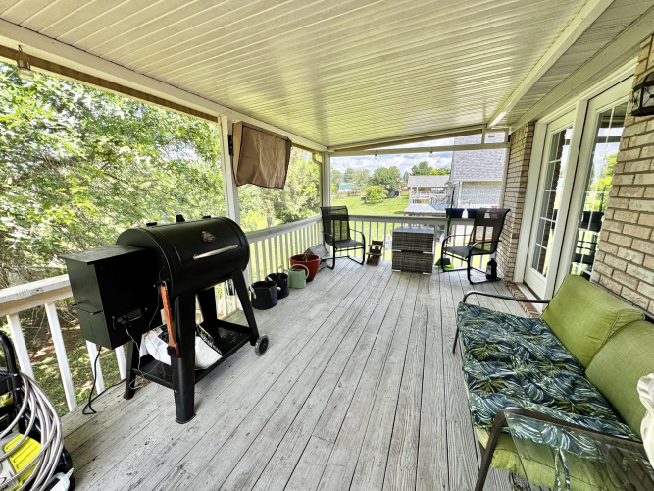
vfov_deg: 85.7
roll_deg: +0.2
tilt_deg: -12.8
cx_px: 327
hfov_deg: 102.1
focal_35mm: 14
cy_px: 246
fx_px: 264
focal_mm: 2.22
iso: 40
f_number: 2.2
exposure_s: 1/166
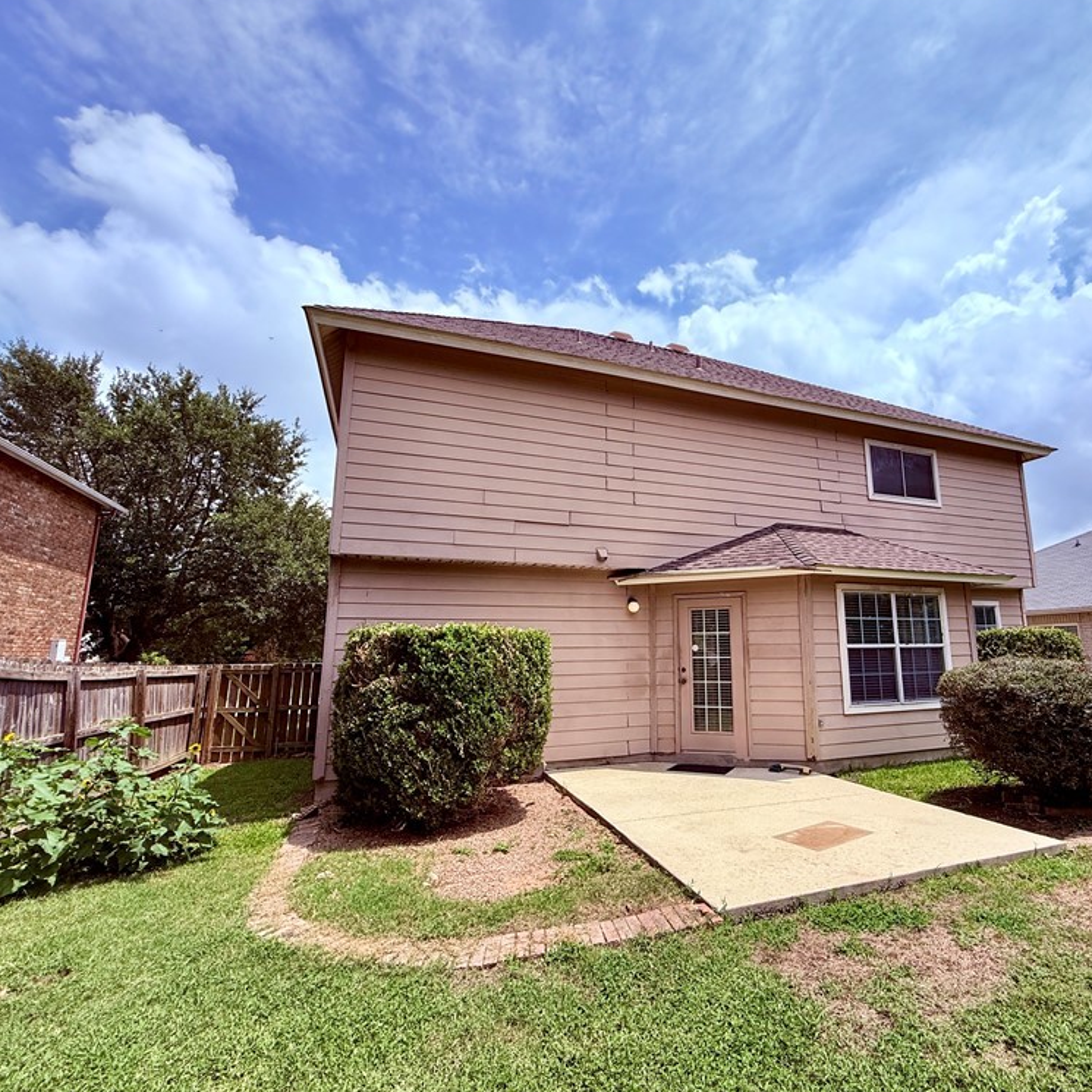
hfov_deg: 83.0
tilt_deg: +11.1
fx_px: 607
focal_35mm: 17
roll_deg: +0.3
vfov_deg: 84.0
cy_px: 544
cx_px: 655
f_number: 2.2
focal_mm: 2.22
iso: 64
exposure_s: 1/2611
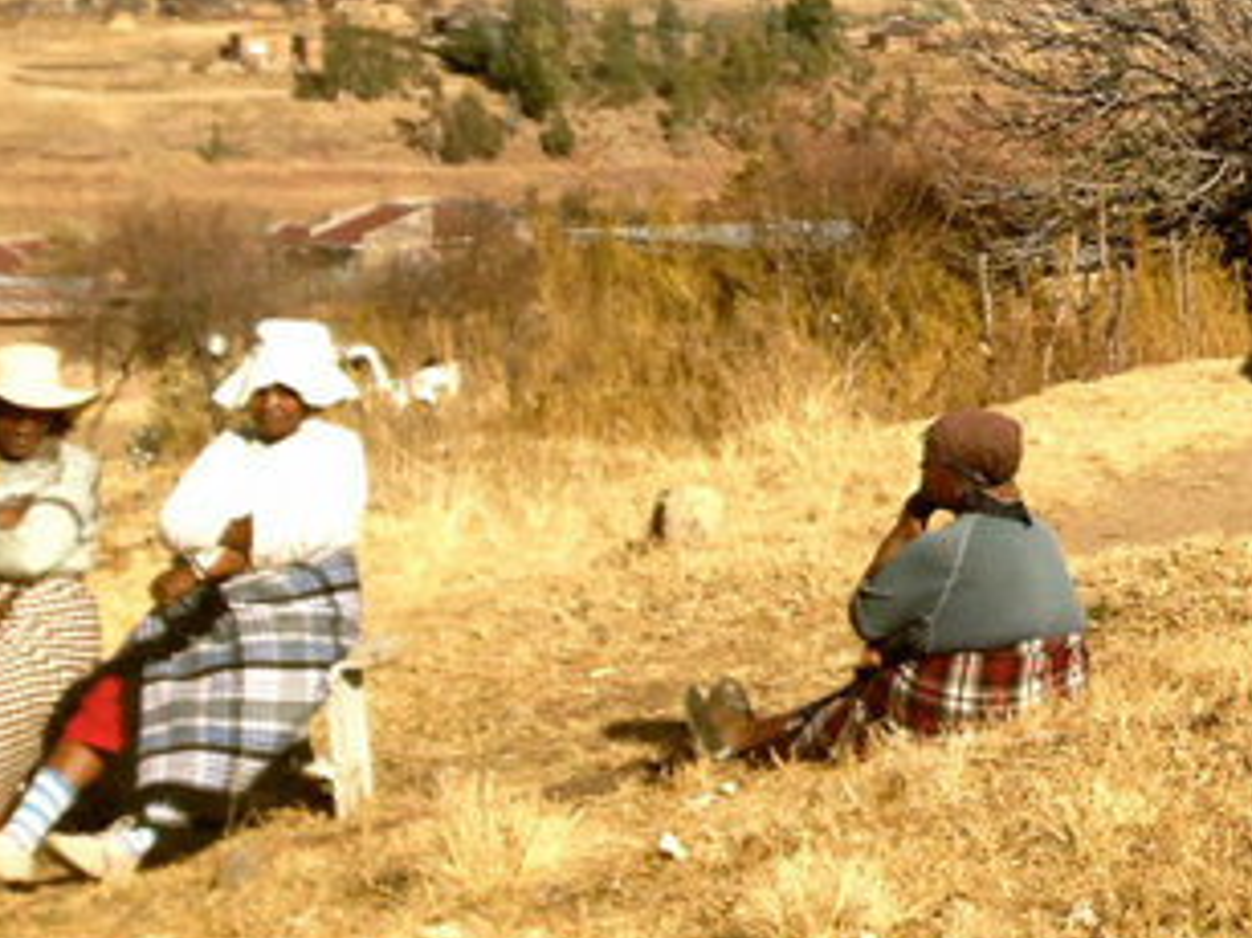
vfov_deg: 13.1
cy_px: -208
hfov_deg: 15.9
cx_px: 2072
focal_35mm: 110
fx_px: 3977
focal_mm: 4.12
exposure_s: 1/1595
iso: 50
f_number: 2.4
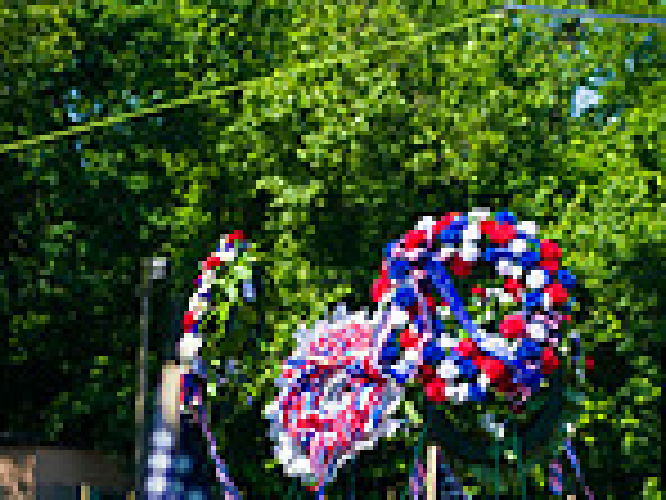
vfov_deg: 6.4
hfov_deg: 8.4
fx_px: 4483
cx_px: 774
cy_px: 421
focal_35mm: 233
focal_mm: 62
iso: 200
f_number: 5
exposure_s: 1/2000
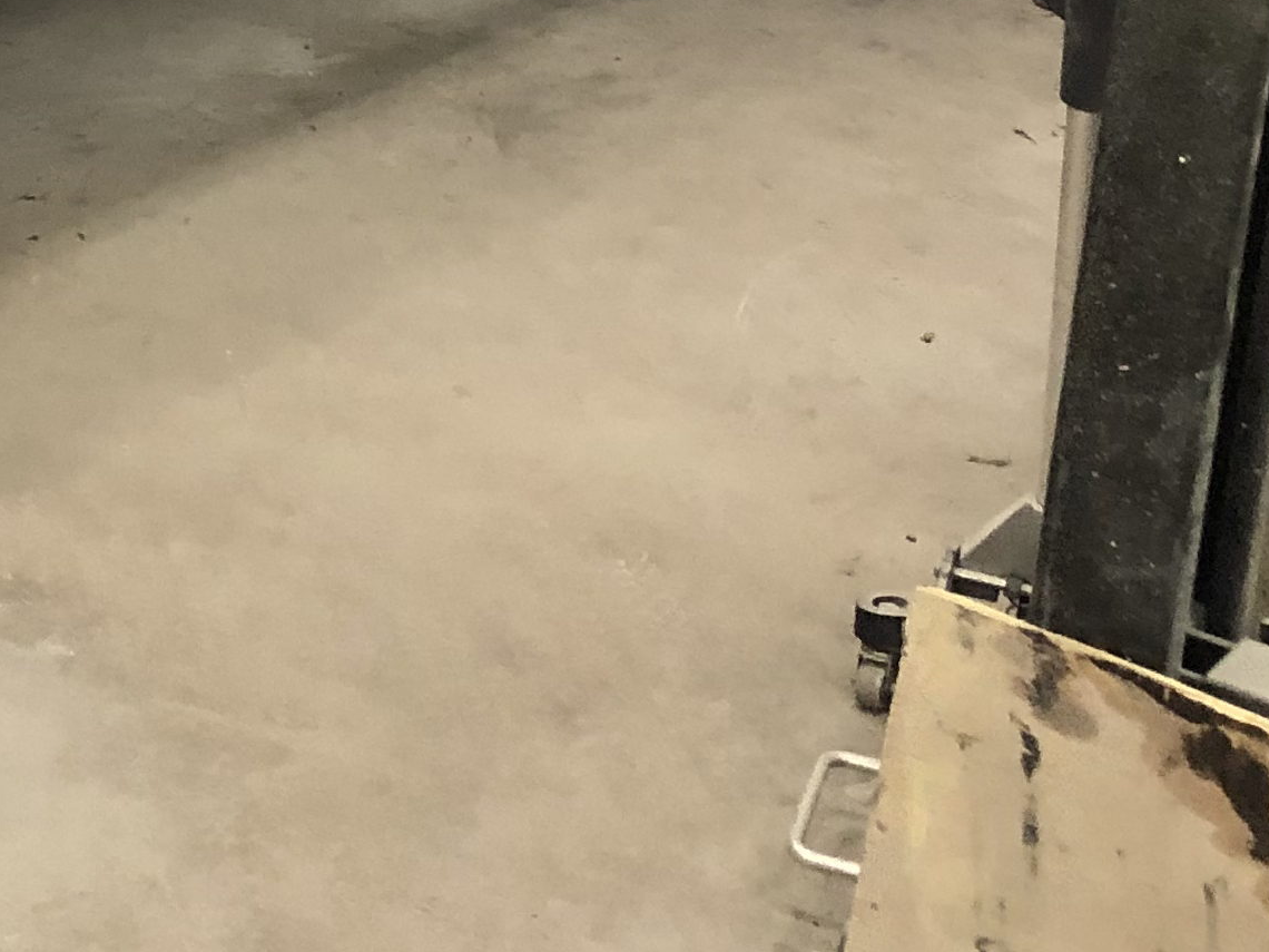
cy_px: -498
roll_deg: -2.5
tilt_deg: -11.1
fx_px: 3629
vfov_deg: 14.0
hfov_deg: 18.6
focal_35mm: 99
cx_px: -305
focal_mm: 3.99
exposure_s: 1/15
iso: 64
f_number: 1.8
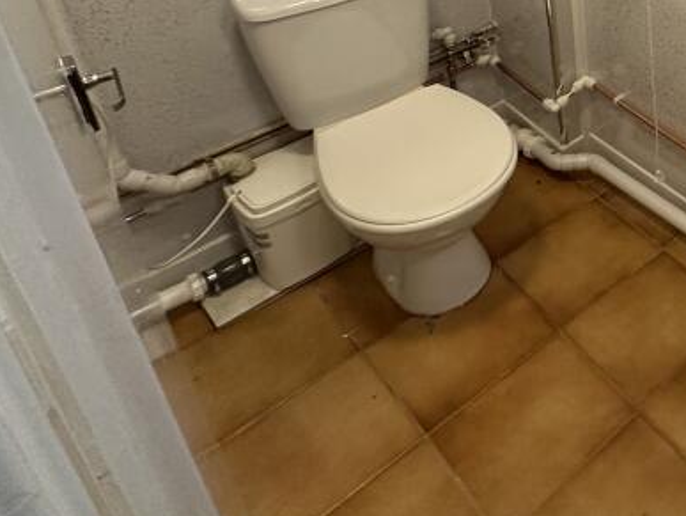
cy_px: -115
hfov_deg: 34.5
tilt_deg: -21.0
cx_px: 900
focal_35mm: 37
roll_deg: -4.6
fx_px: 734
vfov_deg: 31.8
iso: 200
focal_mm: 2.22
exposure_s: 1/100
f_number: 2.2
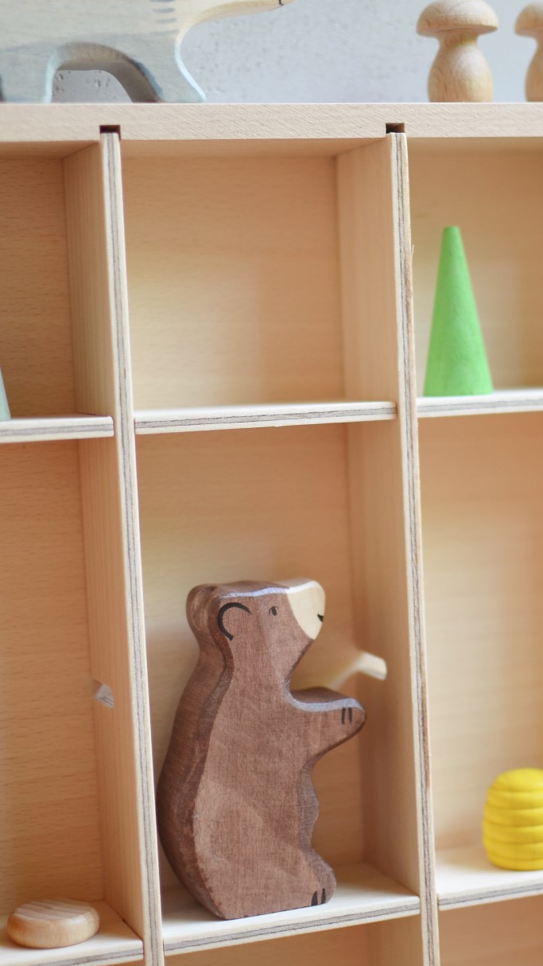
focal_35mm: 74
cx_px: 386
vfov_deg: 28.7
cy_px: 452
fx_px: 1886
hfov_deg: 16.3
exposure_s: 1/100
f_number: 1.8
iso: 160
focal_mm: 35
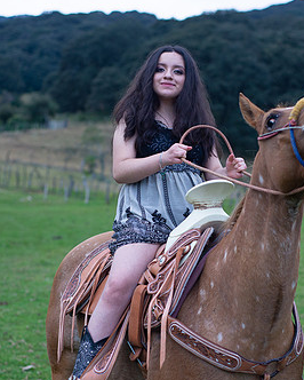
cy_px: 215
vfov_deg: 23.3
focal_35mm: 82
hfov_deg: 18.7
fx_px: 921
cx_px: 193
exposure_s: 1/200
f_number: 2.8
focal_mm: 50
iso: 400
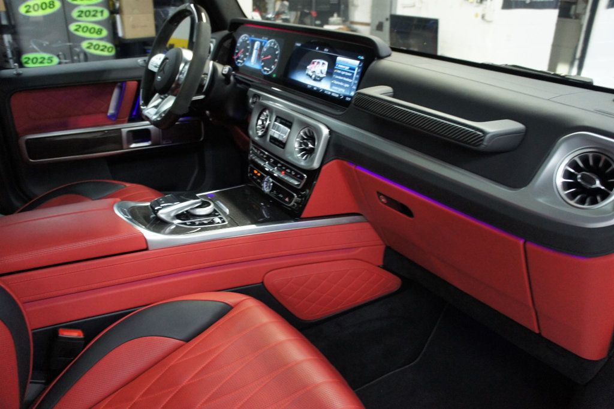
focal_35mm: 27
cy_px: 204
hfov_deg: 67.4
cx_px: 307
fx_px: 460
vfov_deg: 47.9
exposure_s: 1/50
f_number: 3.5
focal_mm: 18
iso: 1600
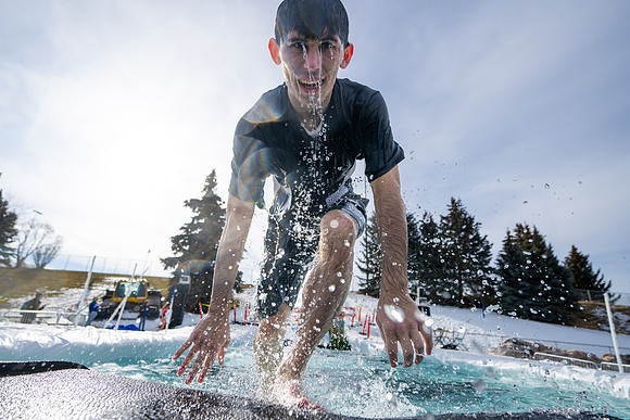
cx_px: 299
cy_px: 221
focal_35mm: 18
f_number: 4
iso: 250
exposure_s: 1/3200
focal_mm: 17.5
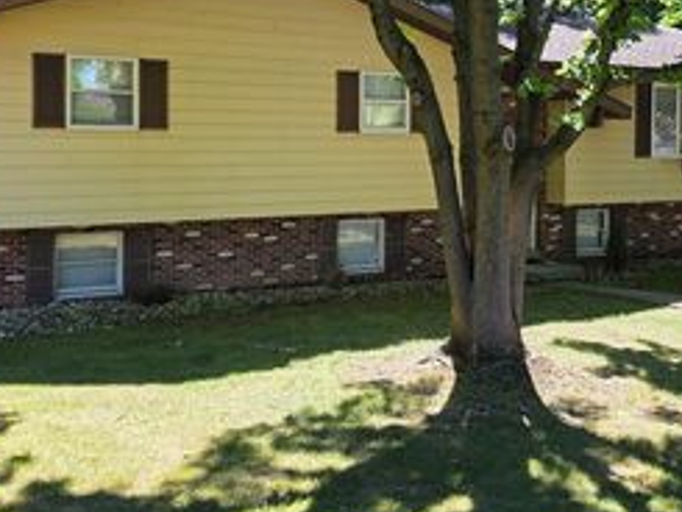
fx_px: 926
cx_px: 434
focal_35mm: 47
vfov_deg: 30.4
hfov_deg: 40.1
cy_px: 135
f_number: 1.7
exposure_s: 1/359
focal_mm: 6.25
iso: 32
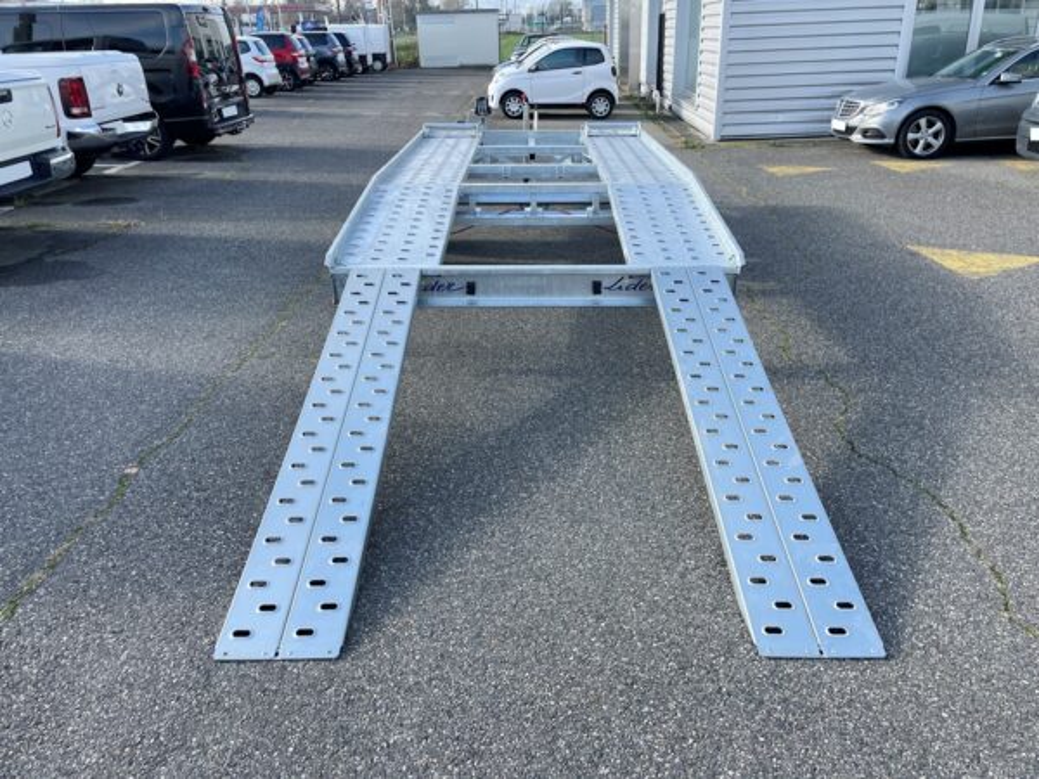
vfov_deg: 53.1
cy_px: 390
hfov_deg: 67.3
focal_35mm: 26
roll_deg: +1.7
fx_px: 780
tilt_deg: -23.2
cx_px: 520
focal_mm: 4.2
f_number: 1.6
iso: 32
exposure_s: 1/790
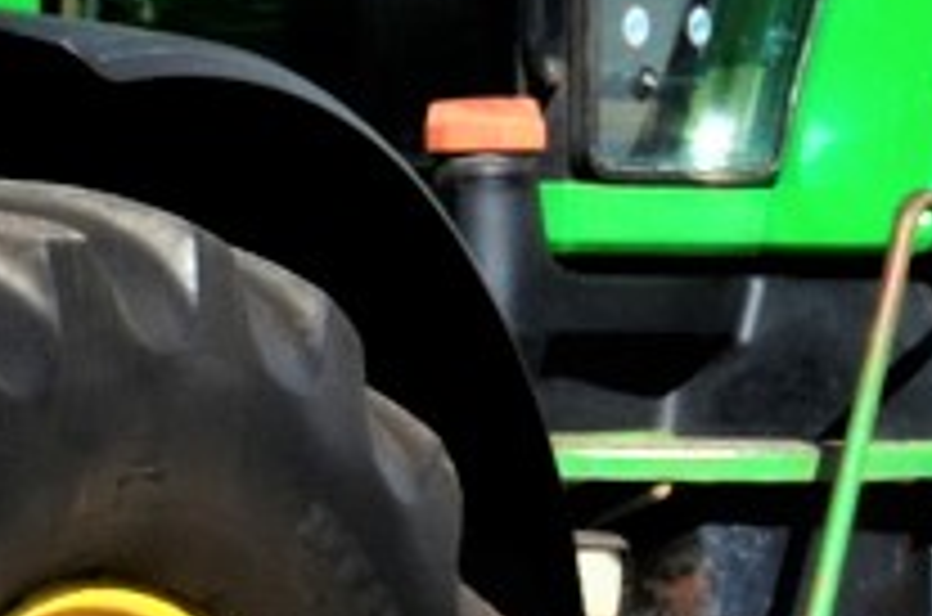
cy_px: 180
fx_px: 7181
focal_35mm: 278
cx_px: -531
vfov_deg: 4.9
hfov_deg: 7.3
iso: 125
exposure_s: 1/30
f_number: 29
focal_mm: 30
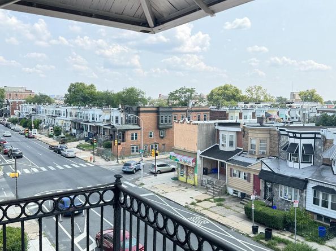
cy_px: 126
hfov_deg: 71.6
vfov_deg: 56.8
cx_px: 168
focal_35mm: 24
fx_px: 233
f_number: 1.78
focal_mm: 6.76
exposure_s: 1/1488
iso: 80
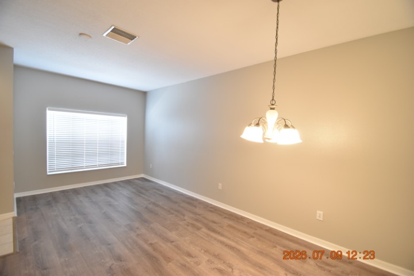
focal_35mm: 15
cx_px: 207
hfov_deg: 100.4
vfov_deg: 77.3
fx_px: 172
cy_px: 138
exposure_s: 1/30
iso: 800
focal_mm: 10
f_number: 3.5
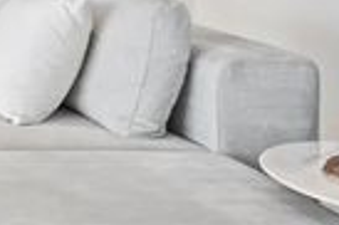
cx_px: -346
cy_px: -116
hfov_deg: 16.0
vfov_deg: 13.1
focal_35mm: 98
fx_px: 922
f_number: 6.3
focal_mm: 21
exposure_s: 1/13
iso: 1000
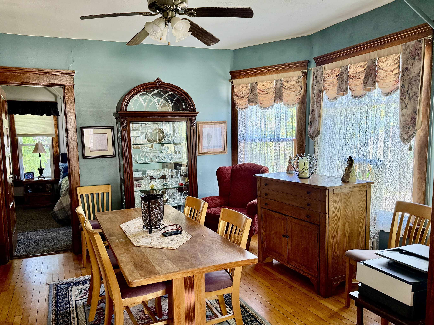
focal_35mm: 27
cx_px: 197
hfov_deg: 65.2
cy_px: 173
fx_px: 338
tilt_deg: -6.0
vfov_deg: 51.3
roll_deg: +1.1
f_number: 1.78
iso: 250
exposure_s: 1/60
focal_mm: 6.76
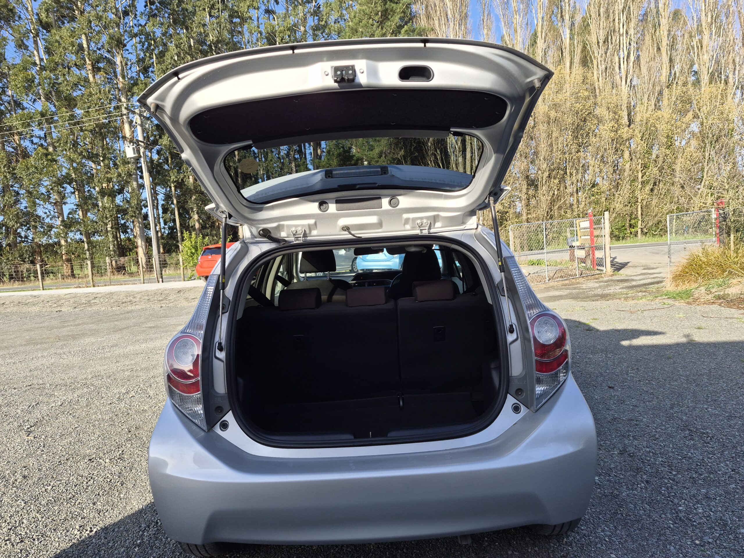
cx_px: 372
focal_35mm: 23
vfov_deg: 58.9
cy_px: 279
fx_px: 494
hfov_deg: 73.9
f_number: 1.8
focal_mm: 5.4
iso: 80
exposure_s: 1/2512
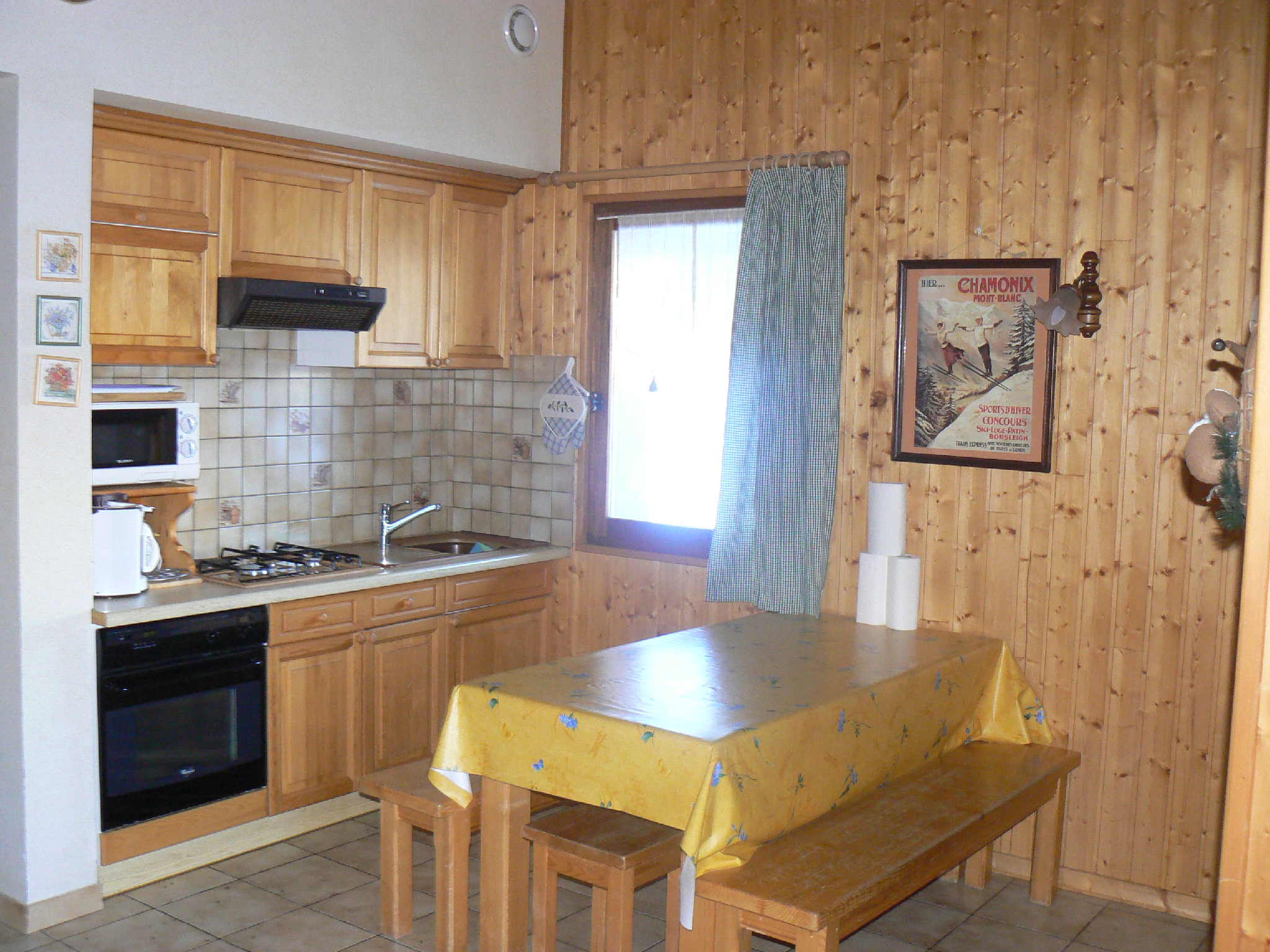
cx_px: 635
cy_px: 476
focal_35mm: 36
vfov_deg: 39.7
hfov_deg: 51.4
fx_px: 1321
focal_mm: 6
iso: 200
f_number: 2.8
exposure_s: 1/30
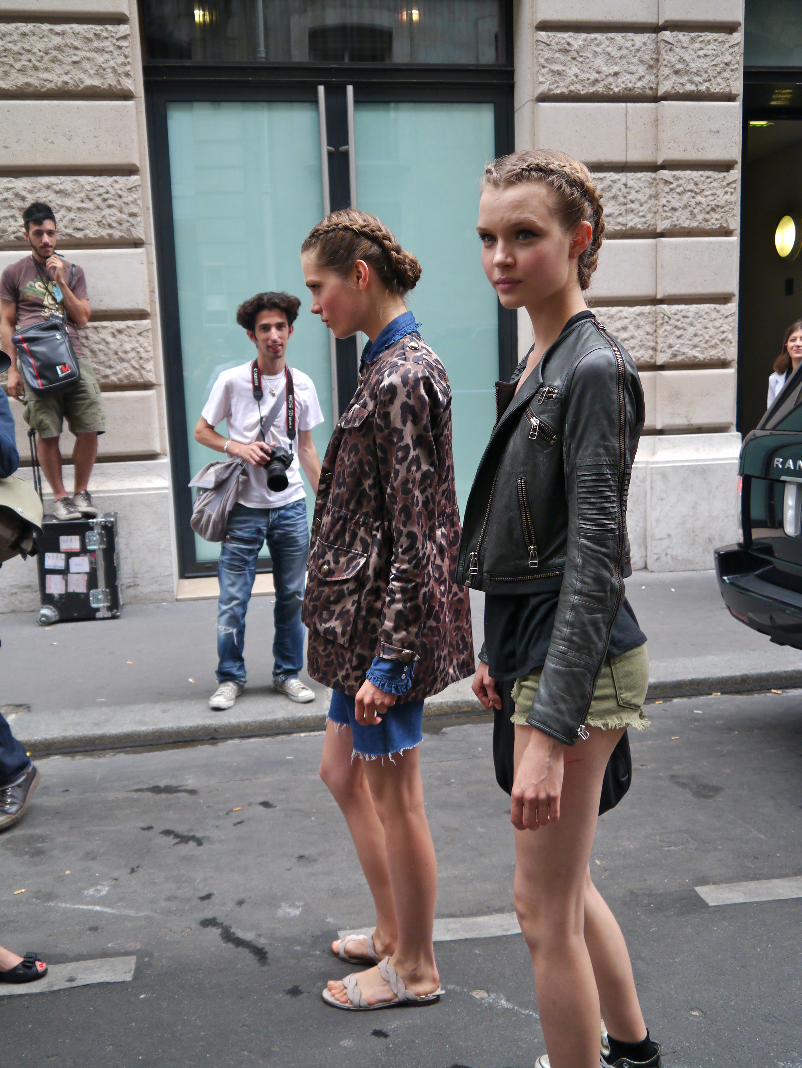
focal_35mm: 34
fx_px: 1050
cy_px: 534
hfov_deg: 41.8
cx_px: 401
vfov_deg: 53.9
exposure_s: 1/320
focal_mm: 17
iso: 320
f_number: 4
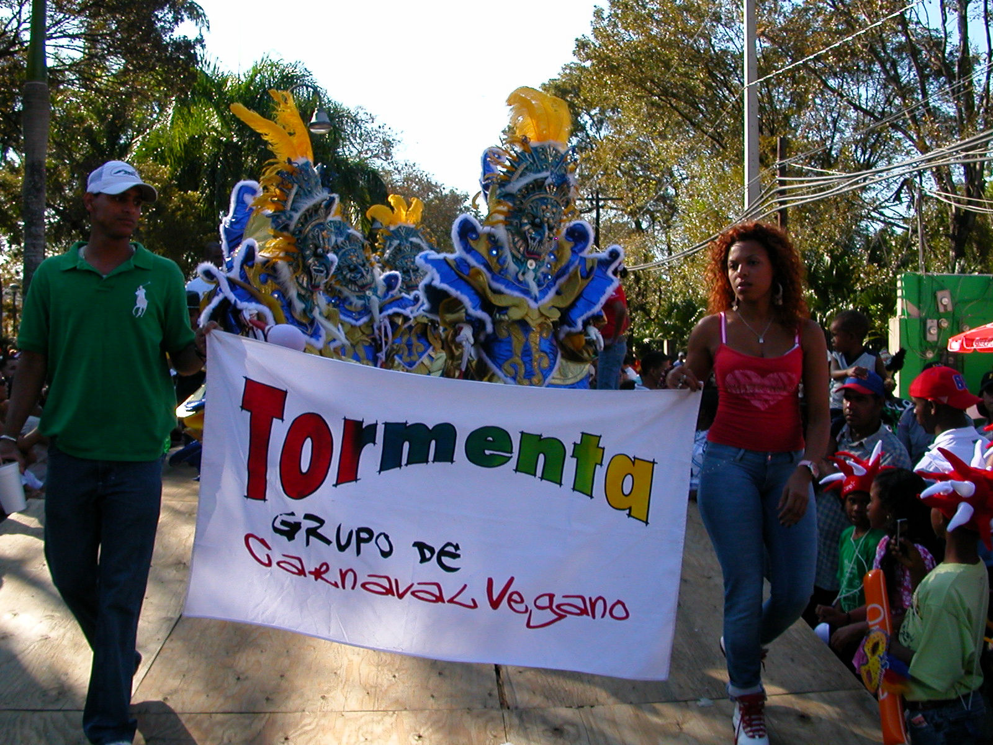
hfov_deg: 50.1
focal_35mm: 37
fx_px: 1061
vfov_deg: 38.7
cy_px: 372
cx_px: 496
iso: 100
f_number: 4.5
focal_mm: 5.6
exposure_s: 1/274
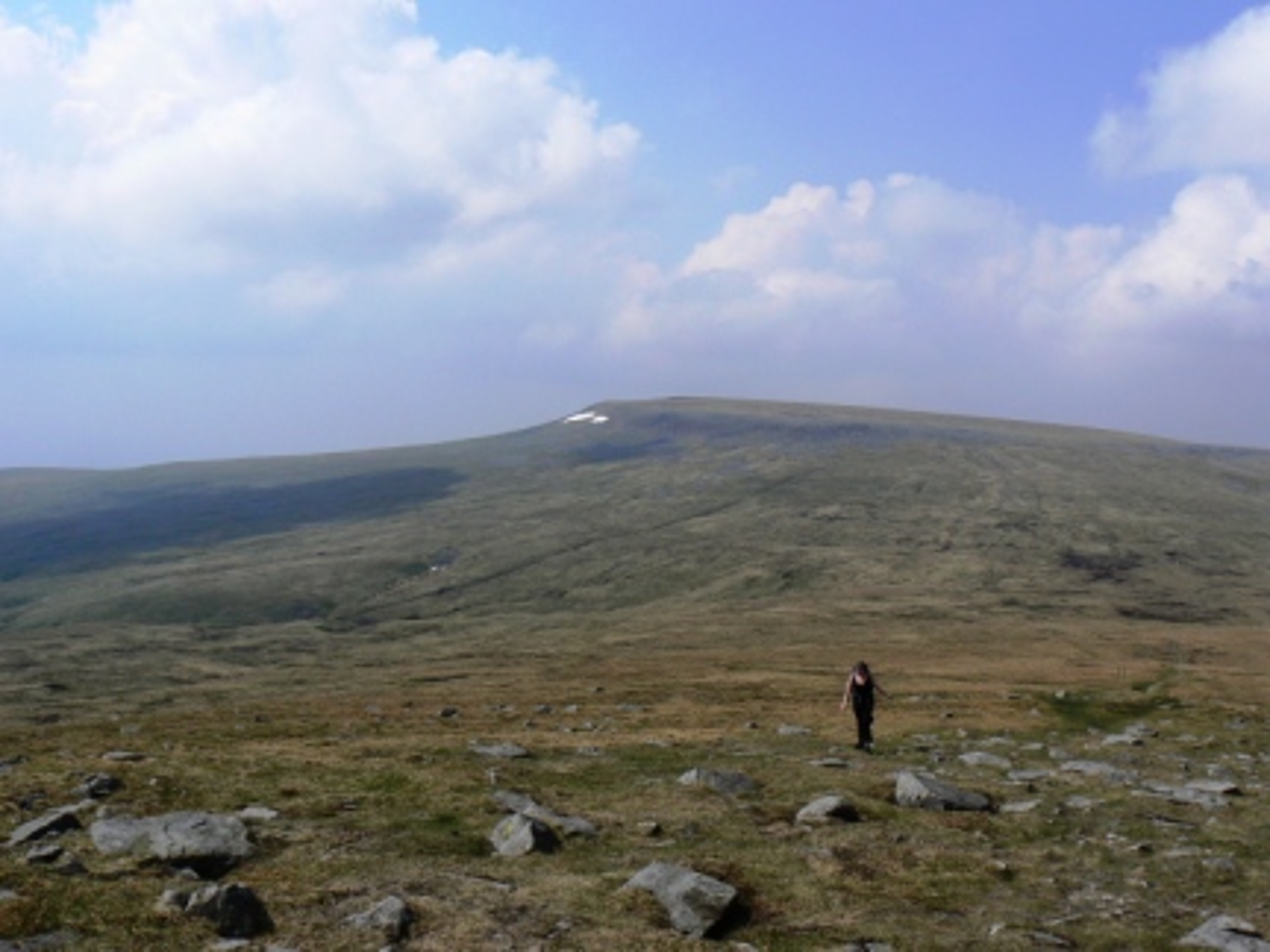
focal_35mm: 36
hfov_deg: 51.4
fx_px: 1321
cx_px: 635
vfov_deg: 39.7
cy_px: 476
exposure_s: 1/640
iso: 80
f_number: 8
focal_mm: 6
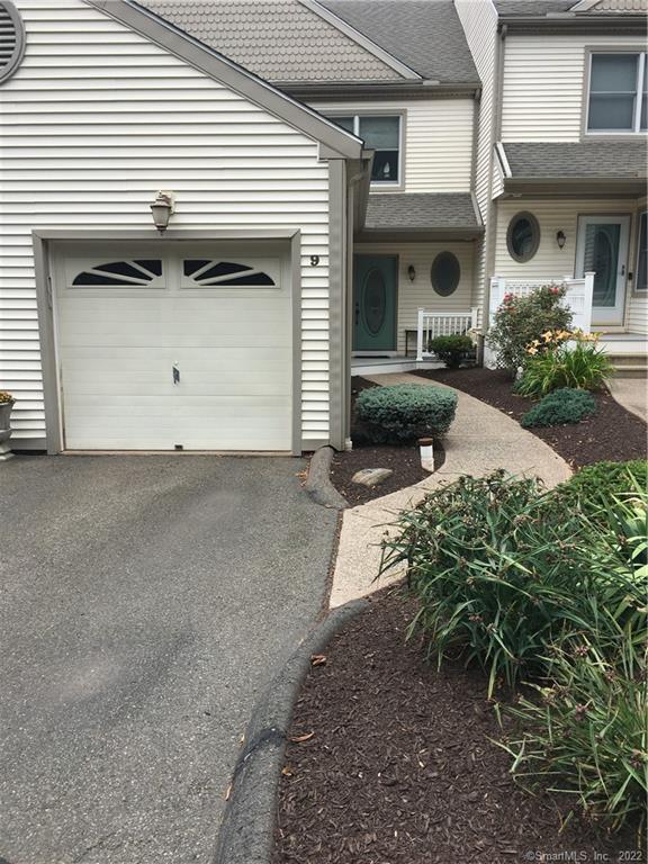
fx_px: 724
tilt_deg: -10.3
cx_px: 324
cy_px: 432
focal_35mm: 29
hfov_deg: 48.2
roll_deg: -1.3
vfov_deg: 61.7
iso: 25
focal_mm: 4.15
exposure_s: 1/705
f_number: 2.2
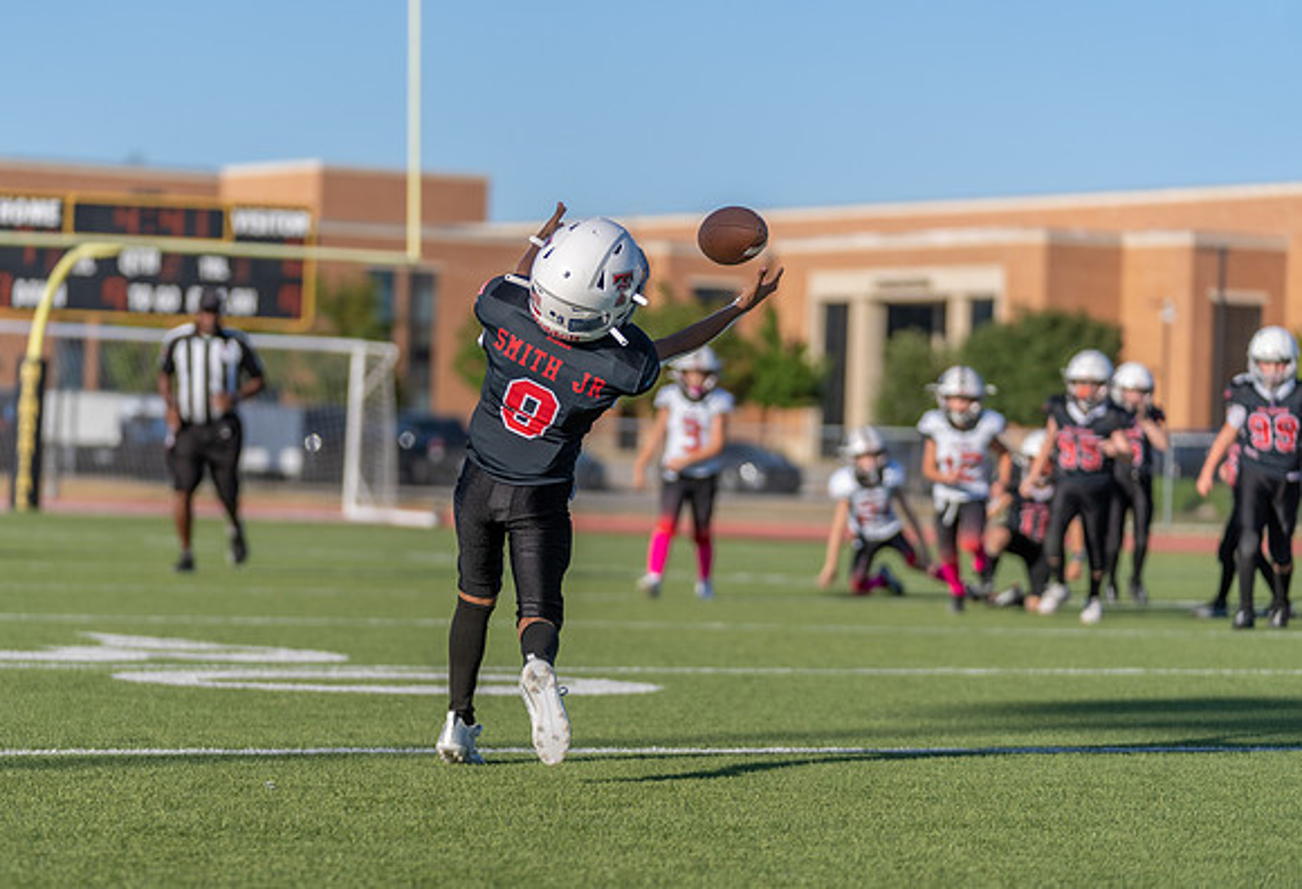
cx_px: 551
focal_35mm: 139
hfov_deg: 14.7
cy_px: 498
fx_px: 5051
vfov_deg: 10.1
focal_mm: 120
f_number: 2.8
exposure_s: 1/2000
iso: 100
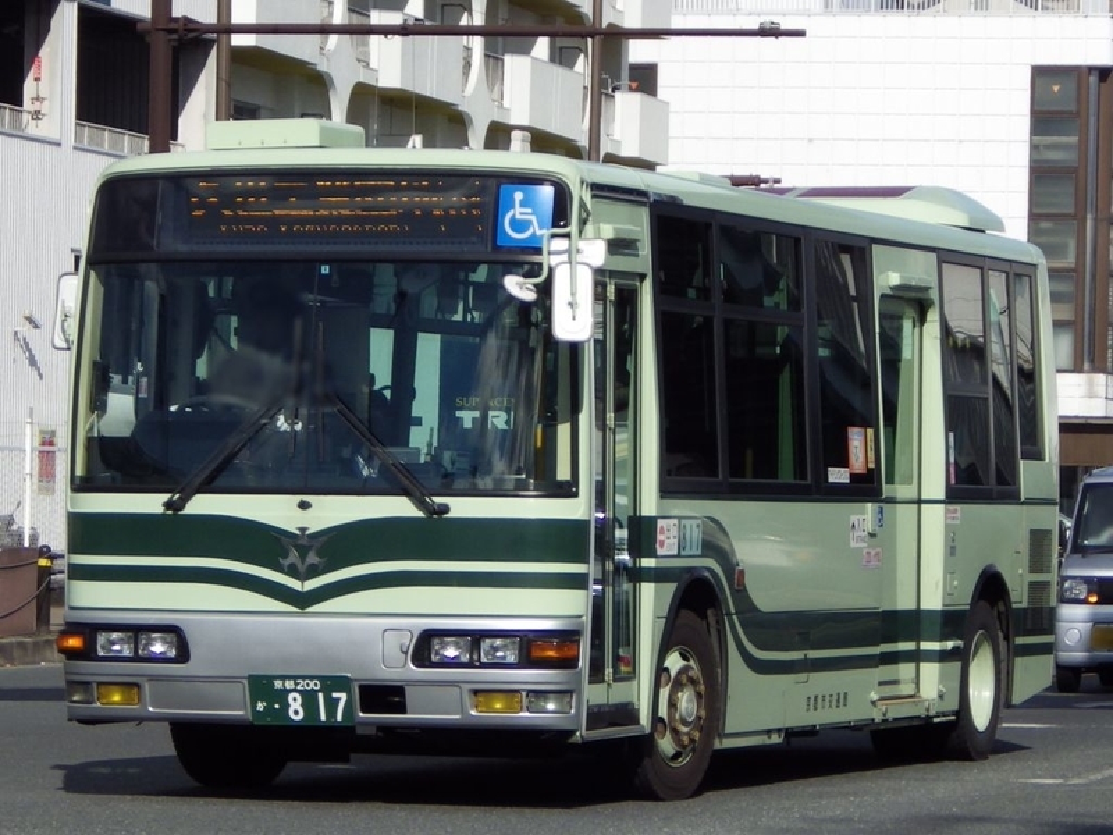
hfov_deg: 16.6
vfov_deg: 12.5
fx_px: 3826
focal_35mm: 119
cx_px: 556
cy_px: 418
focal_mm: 21.3
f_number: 4.8
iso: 100
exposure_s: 1/1000
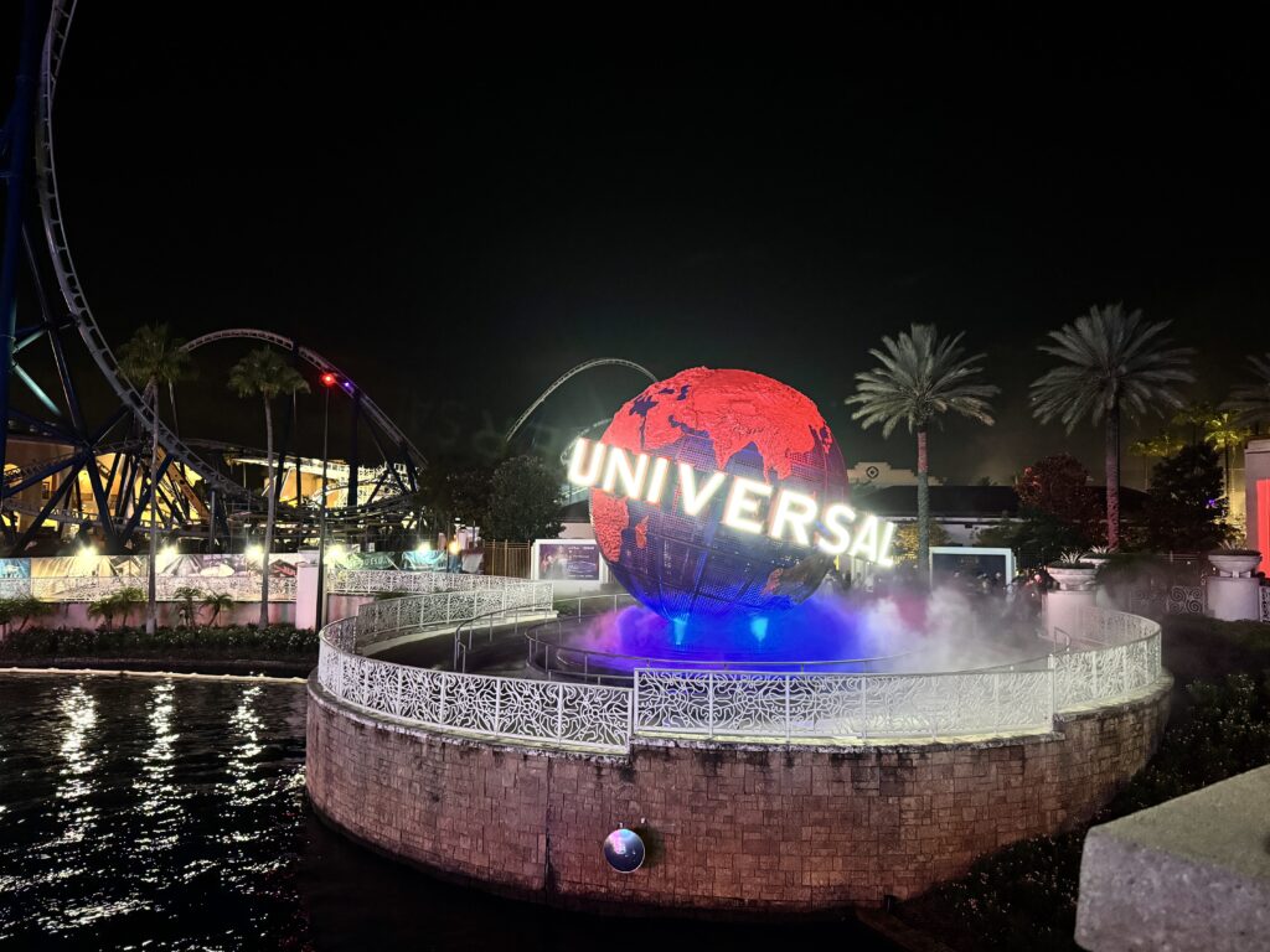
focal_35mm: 24
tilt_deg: +2.5
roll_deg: -0.5
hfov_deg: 71.6
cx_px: 635
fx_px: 881
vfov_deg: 56.8
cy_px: 476
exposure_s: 1/30
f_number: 1.78
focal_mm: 6.76
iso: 1000
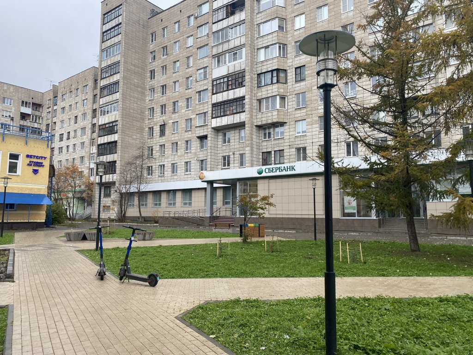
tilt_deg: +7.2
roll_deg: -0.3
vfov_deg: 53.1
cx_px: 236
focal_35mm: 26
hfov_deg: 67.3
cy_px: 178
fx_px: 355
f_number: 1.8
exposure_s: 1/460
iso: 32
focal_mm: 4.25
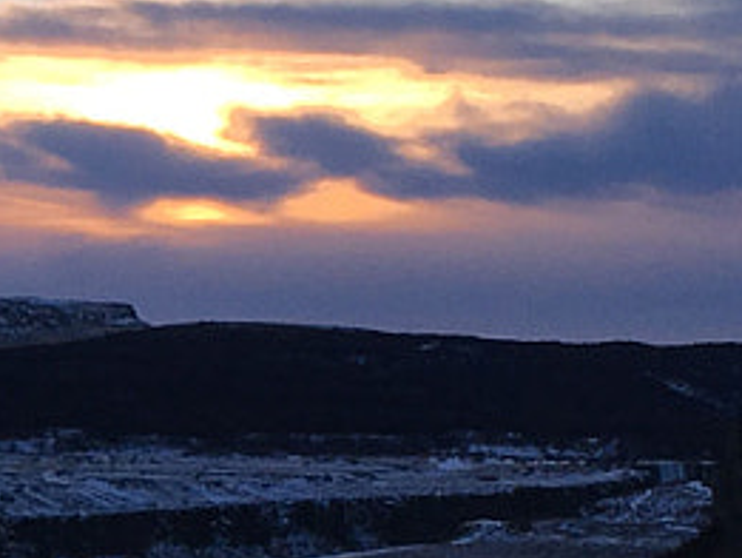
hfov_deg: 10.9
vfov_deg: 8.3
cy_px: 501
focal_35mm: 178
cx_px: -213
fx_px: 3817
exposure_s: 1/641
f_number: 2.2
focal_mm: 4.15
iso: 25
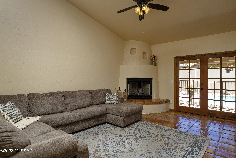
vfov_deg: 64.5
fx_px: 125
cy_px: 79
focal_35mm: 19
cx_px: 118
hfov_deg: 86.9
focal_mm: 19
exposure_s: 1/125
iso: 200
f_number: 7.1
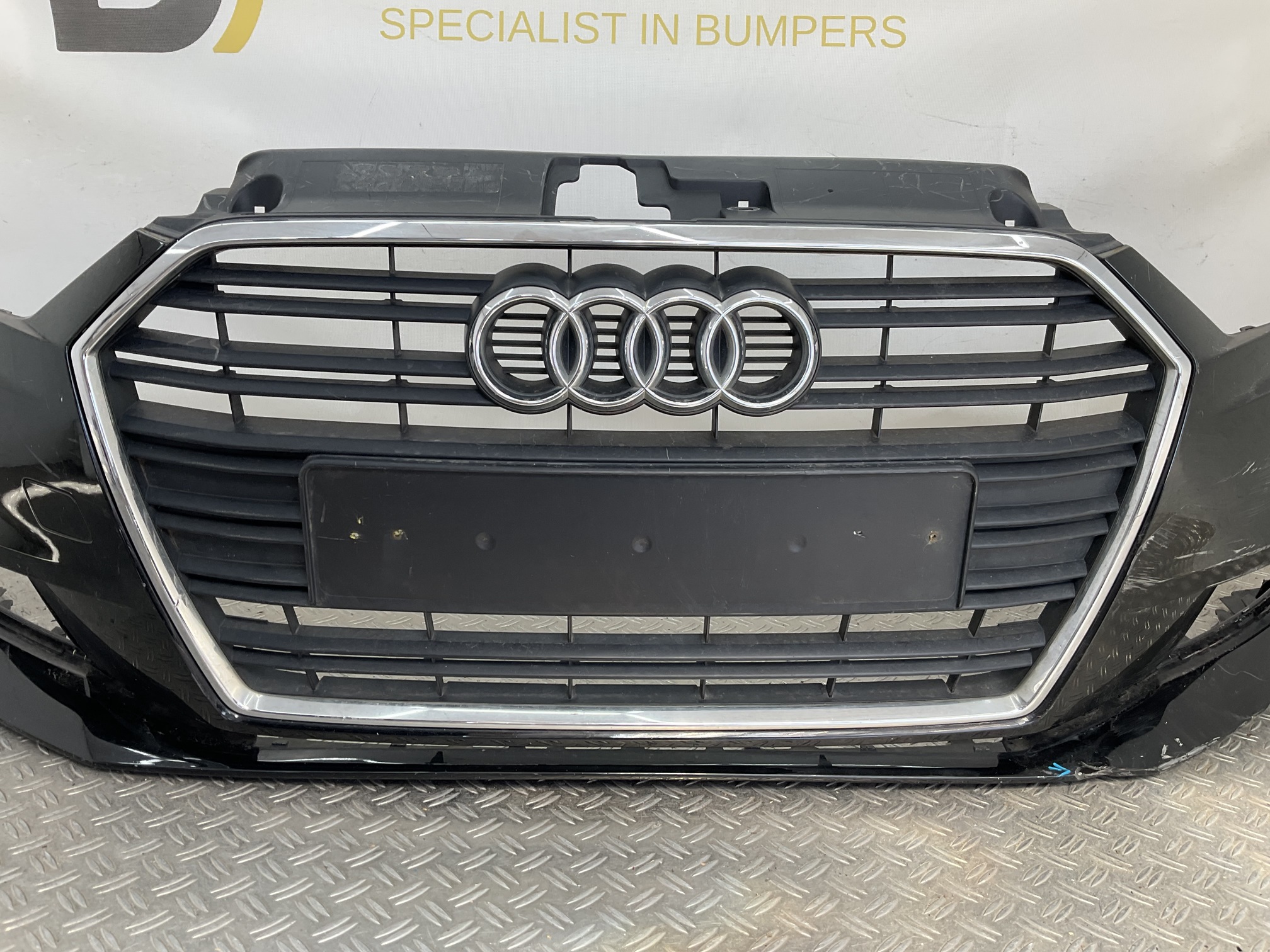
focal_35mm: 29
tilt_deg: -16.3
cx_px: 635
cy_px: 476
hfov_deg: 61.7
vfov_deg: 48.2
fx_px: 1064
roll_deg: -3.0
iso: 16
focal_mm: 3
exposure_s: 1/109
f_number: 1.8
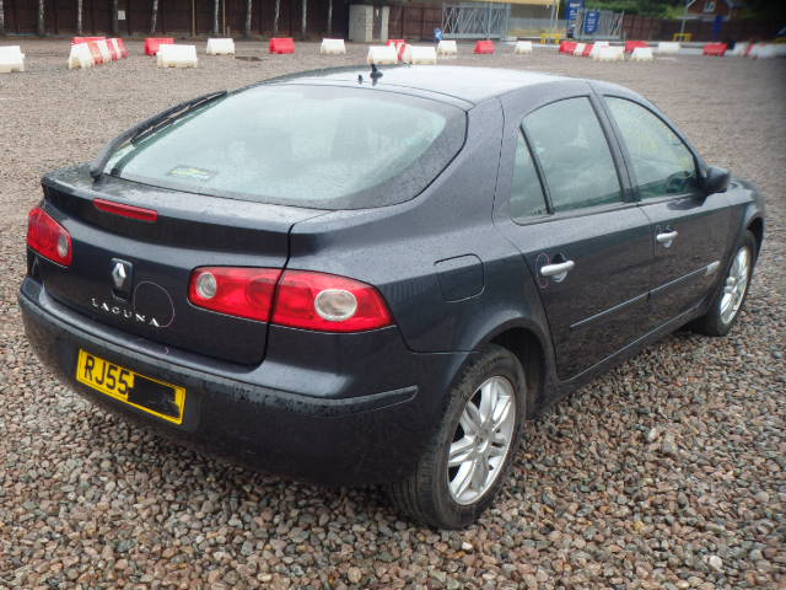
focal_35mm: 38
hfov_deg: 49.0
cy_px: 295
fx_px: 863
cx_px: 393
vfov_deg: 37.7
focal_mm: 6.8
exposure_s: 1/160
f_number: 4.6
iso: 125
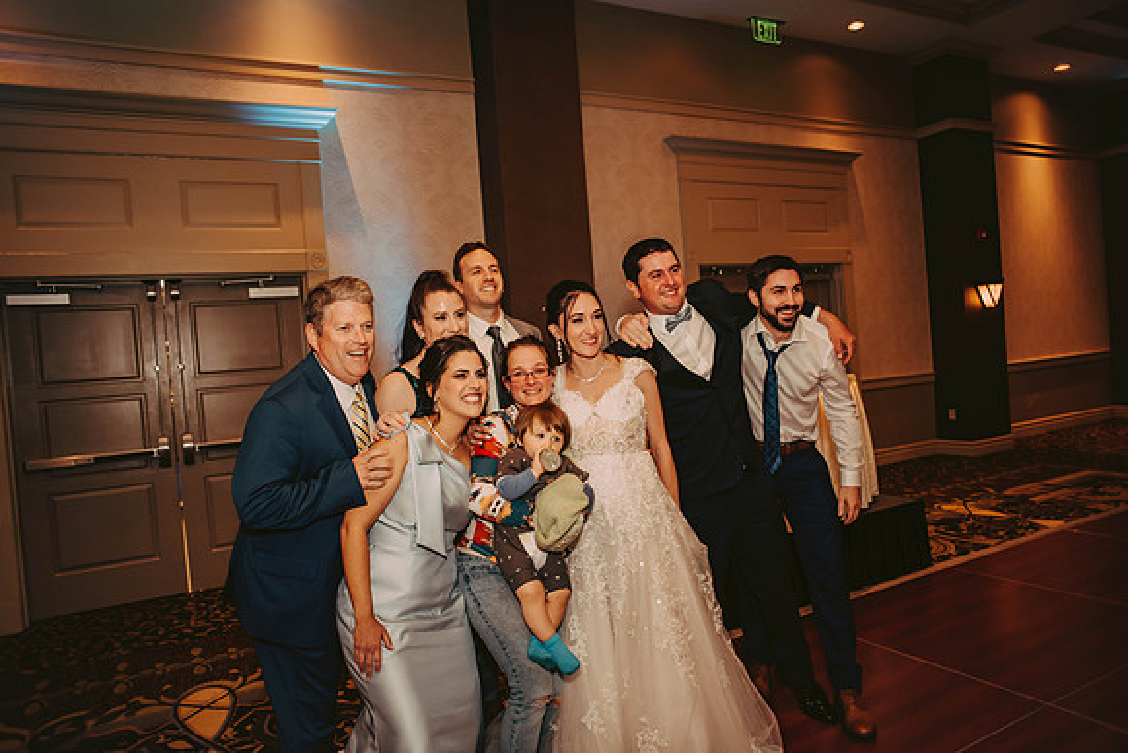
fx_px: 752
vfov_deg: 53.2
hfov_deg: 73.7
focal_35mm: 24
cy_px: 376
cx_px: 564
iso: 800
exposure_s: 1/125
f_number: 2.8
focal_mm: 24
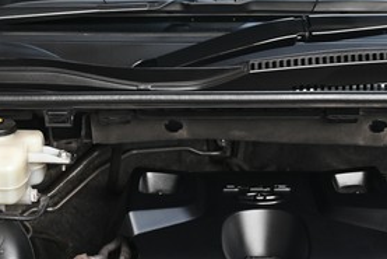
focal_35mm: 111
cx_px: 219
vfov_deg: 12.3
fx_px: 1194
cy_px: 237
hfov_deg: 18.4
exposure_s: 1/30
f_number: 5.6
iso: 100
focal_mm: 28
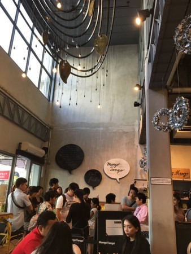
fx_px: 213
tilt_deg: +17.7
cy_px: 127
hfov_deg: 48.3
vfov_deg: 61.6
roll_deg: -3.7
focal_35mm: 29
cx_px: 96
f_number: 2.2
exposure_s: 1/33
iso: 32
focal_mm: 4.15
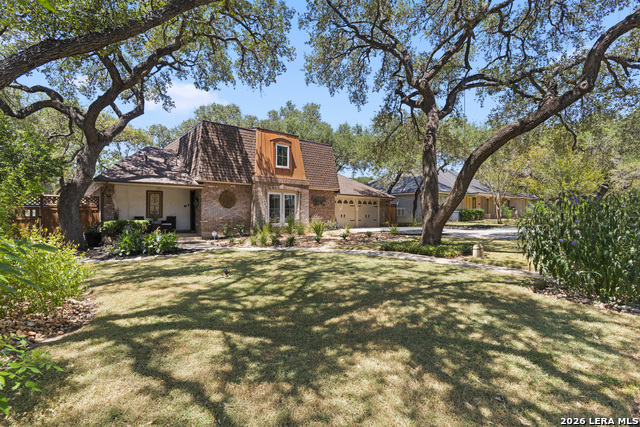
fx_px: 302
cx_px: 320
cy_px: 214
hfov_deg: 93.3
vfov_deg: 70.5
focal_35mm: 17
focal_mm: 17
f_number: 9
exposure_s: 1/30
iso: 200
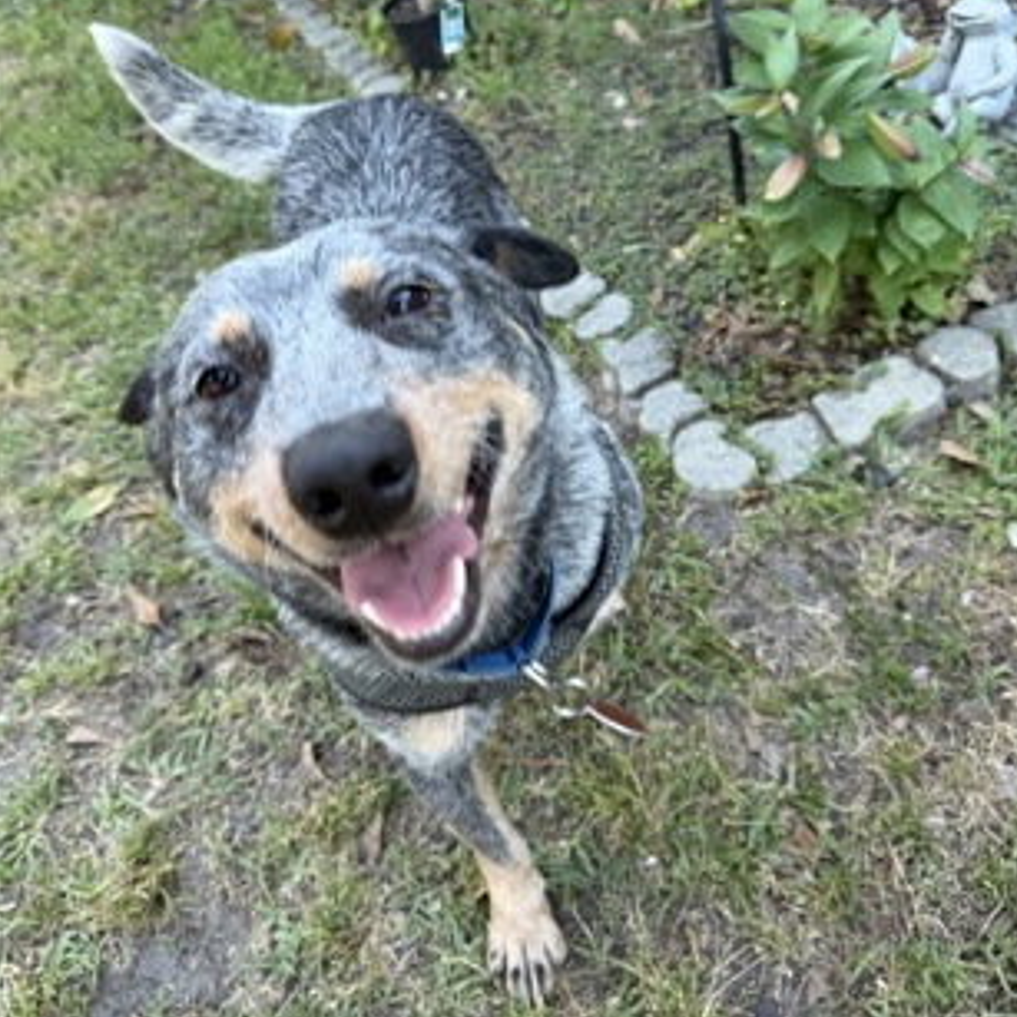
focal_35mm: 29
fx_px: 964
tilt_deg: -47.5
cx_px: 508
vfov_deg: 55.4
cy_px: 441
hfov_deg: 55.6
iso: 125
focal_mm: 6.76
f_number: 1.78
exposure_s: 1/121
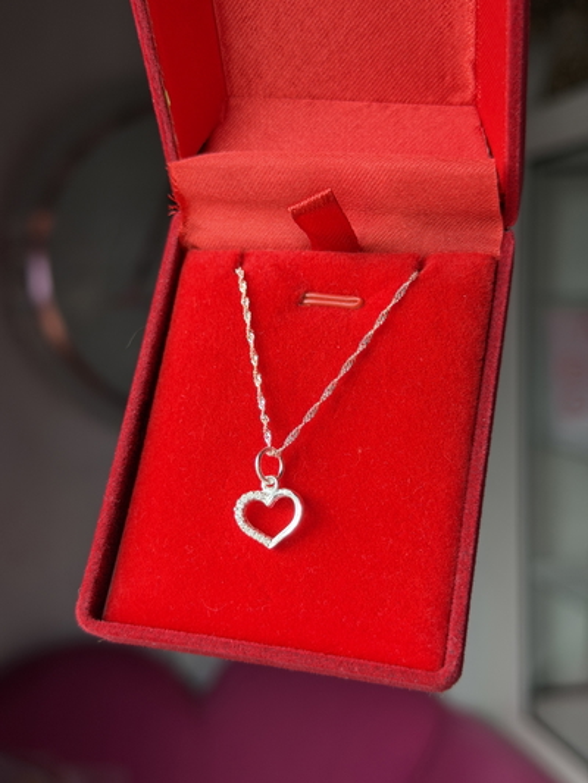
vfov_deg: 39.6
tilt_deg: -4.1
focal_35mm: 48
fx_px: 1087
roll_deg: +0.0
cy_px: 392
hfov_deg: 30.3
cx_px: 294
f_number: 1.78
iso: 64
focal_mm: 6.76
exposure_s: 1/121
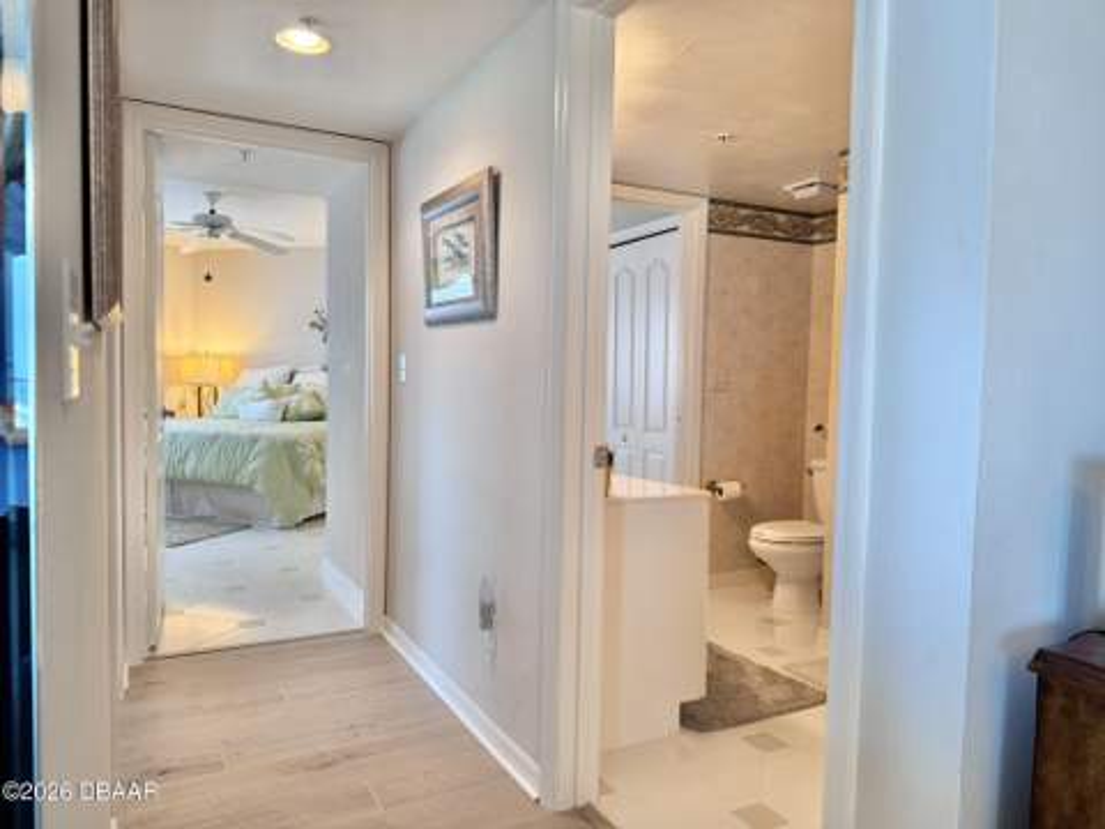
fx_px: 766
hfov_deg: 71.6
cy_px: 414
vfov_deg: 56.8
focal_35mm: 24
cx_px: 552
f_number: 1.78
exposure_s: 1/60
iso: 125
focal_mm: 6.76
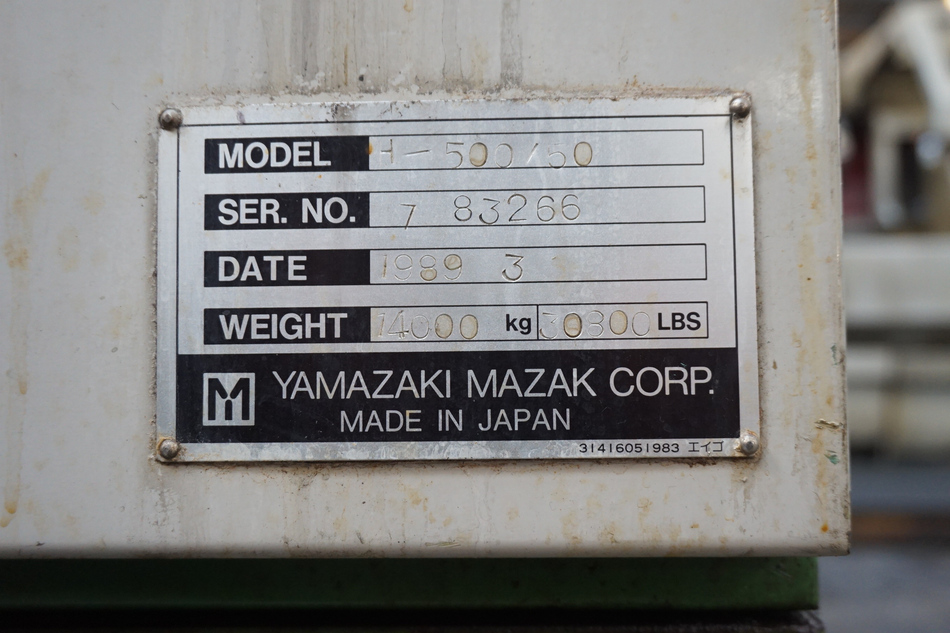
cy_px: 316
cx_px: 475
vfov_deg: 36.9
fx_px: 950
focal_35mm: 36
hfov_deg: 53.1
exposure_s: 1/60
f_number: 4.5
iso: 1000
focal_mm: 24
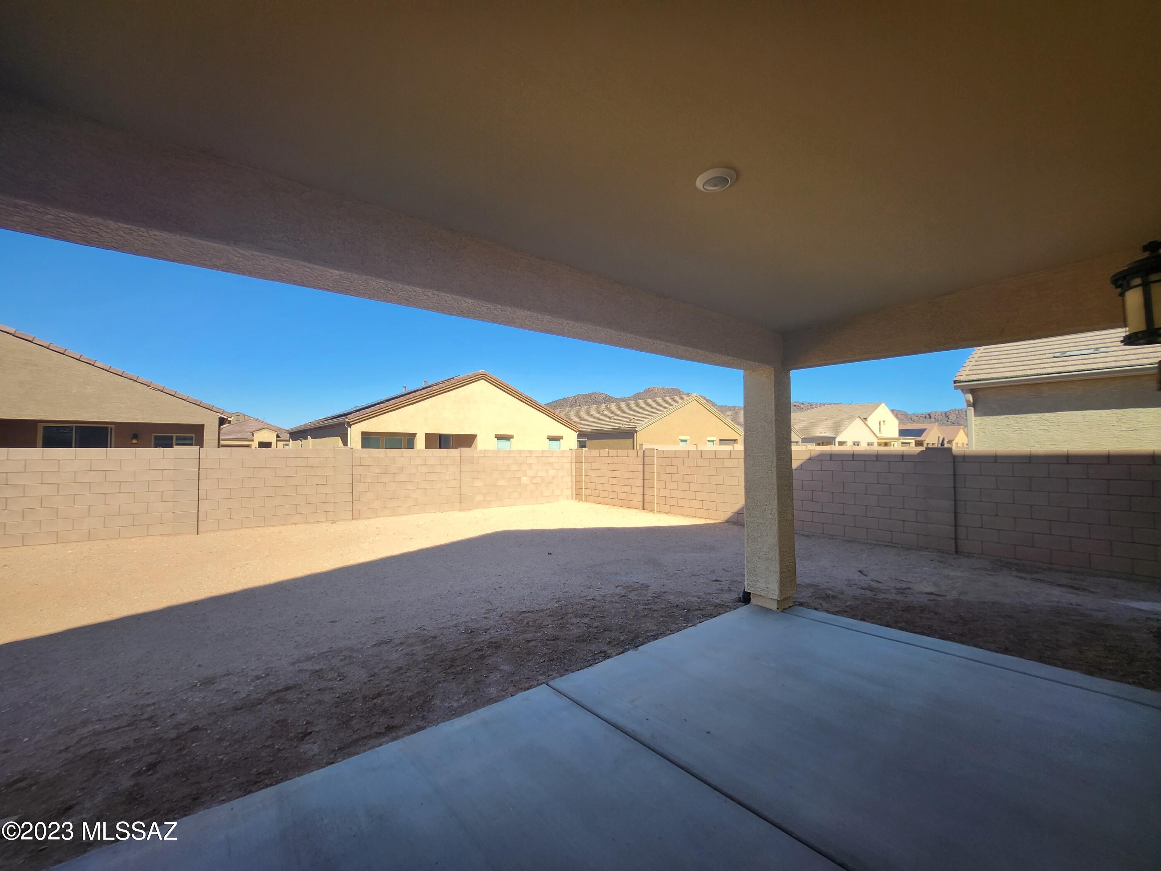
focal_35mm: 13
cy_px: 436
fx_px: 436
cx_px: 580
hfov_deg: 106.2
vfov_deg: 89.9
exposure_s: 1/554
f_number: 2.2
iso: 32
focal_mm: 1.7
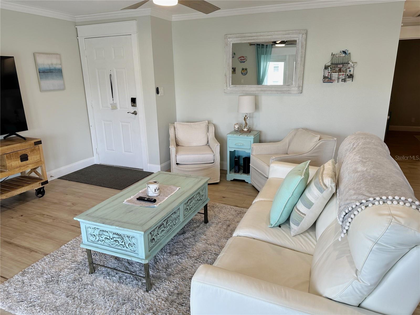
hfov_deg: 71.6
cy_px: 158
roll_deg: +0.7
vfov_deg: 56.8
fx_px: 291
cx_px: 210
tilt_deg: -15.6
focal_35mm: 24
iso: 50
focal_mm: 6.86
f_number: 1.78
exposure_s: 1/124
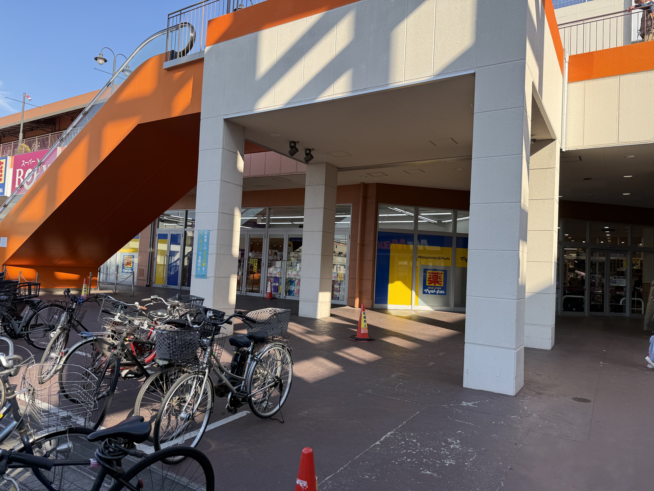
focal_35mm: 24
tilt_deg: +3.1
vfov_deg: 56.8
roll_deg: -2.9
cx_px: 327
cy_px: 246
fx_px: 453
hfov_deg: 71.6
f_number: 1.78
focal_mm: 6.76
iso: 80
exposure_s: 1/1385
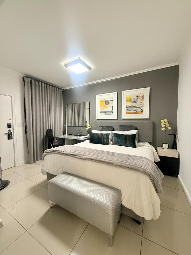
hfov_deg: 85.7
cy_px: 128
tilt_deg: -3.8
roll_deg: +0.3
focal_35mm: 14
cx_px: 96
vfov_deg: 102.1
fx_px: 103
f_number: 2.2
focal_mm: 2.22
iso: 400
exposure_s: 1/50
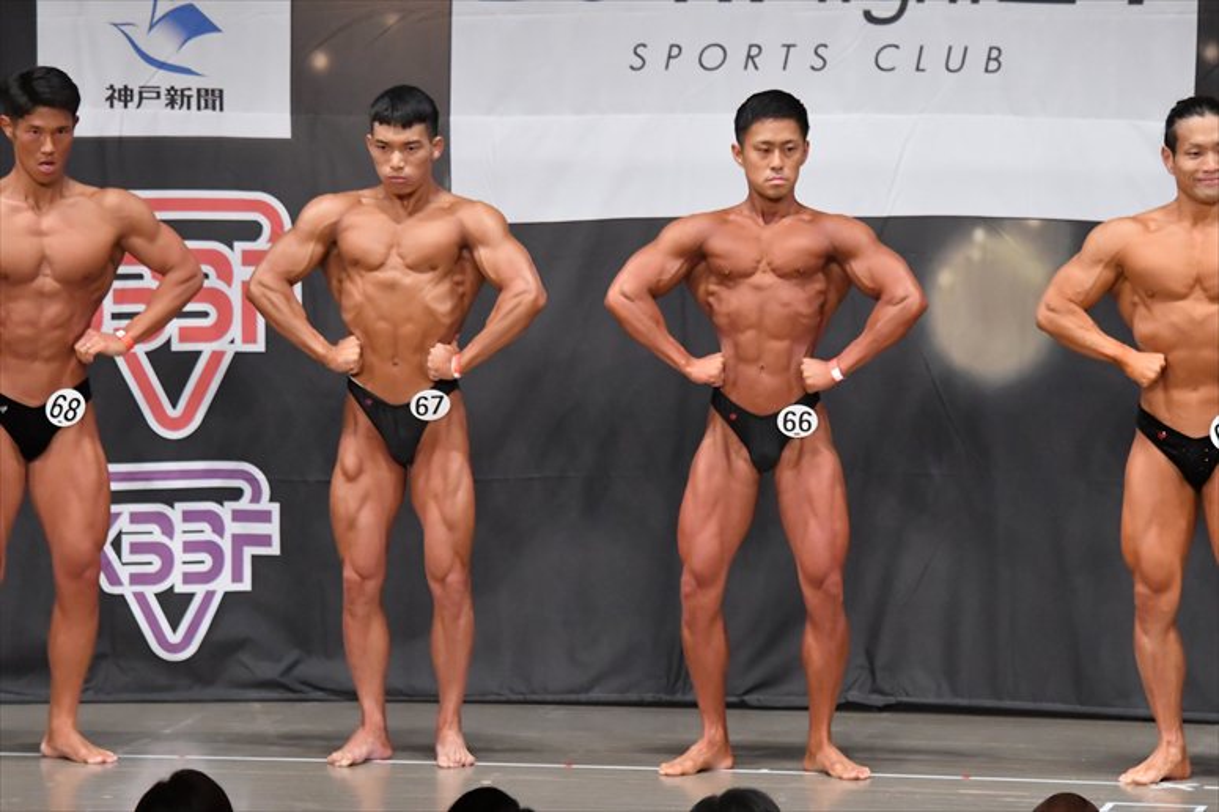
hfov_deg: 9.5
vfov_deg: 6.3
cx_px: 610
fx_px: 7344
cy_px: 406
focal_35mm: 217
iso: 6400
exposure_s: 1/400
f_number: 5.6
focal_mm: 145
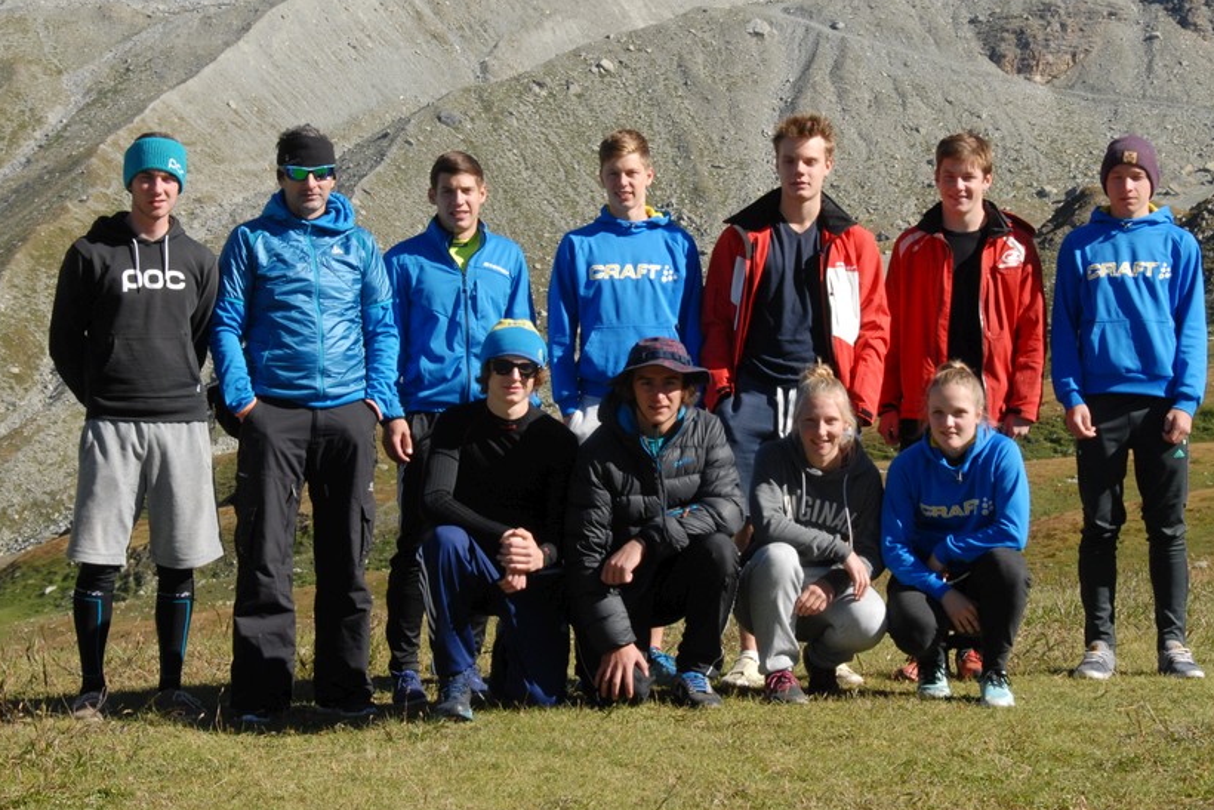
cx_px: 660
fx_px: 3541
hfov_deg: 19.4
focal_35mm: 105
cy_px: 340
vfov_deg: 13.0
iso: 200
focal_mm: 56
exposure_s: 1/100
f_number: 16
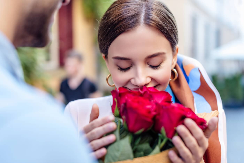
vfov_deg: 27.0
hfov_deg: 39.6
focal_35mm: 50
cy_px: 82
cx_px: 122
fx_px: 339
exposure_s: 1/250
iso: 250
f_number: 2.8
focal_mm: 50
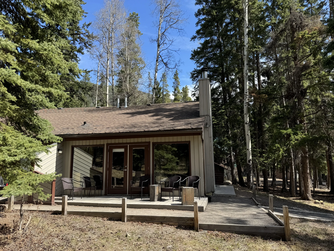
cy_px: 126
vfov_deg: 56.8
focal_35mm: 24
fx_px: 232
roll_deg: +1.4
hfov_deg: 71.6
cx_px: 167
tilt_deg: +8.2
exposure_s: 1/1637
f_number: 1.78
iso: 80
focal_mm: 6.76
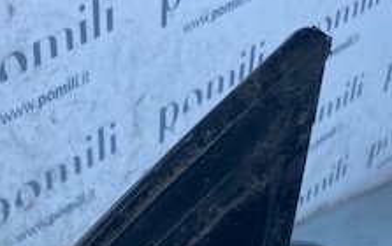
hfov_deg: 26.0
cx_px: 139
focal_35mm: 79
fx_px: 845
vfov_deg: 14.3
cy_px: 464
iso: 32
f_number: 1.8
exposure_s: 1/767
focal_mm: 4.25
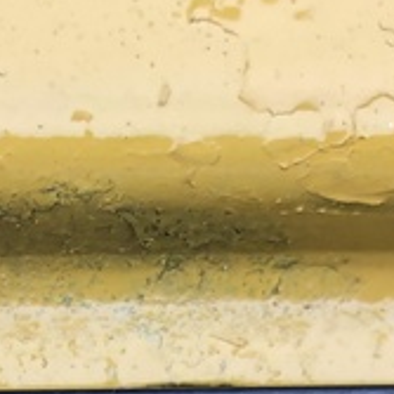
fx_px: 1957
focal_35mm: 152
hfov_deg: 11.0
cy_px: 878
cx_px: -231
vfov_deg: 10.3
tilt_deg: -86.1
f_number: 1.8
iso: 40
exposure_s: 1/120
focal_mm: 4
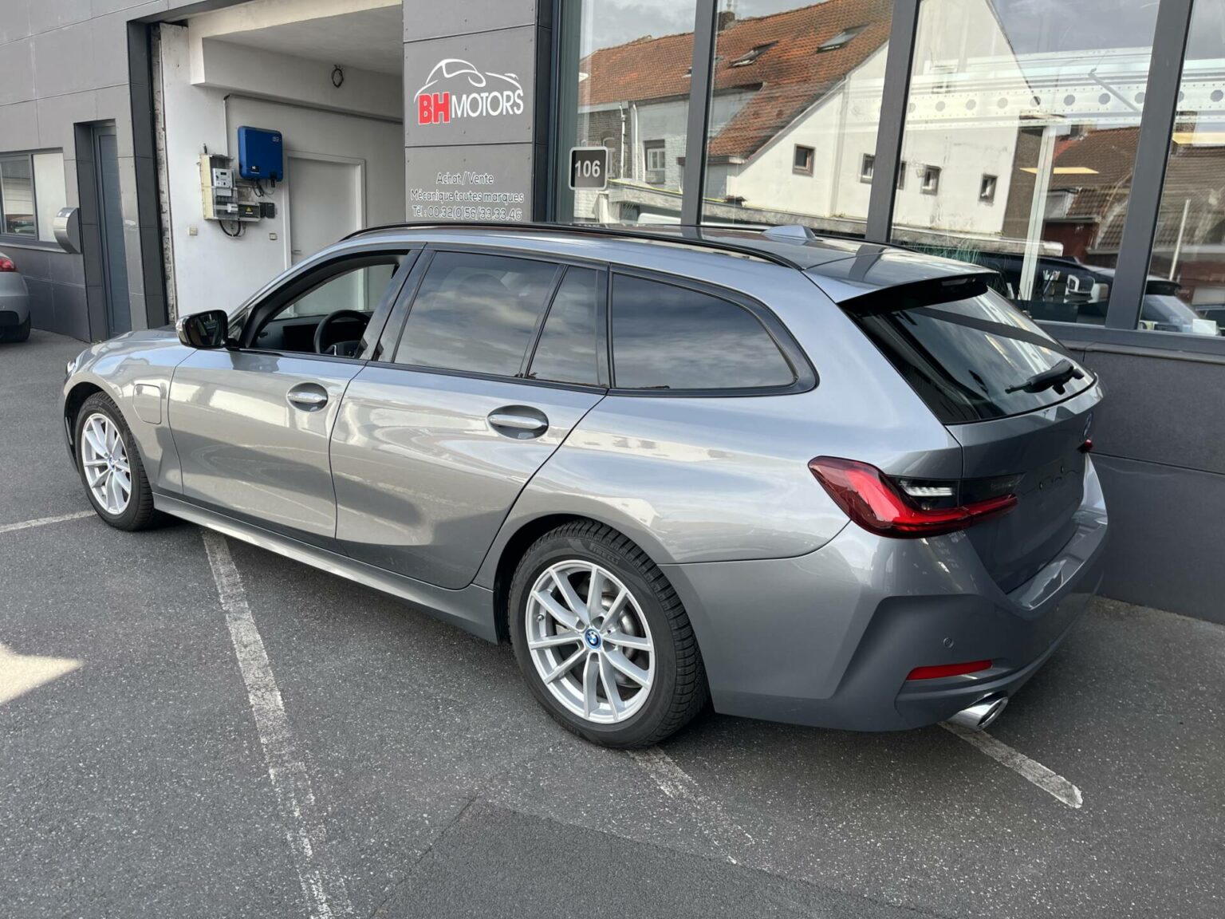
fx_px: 920
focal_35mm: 26
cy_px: 460
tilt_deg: -13.6
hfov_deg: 67.3
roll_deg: -2.5
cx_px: 612
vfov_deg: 53.1
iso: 50
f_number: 1.6
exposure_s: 1/625
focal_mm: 5.1
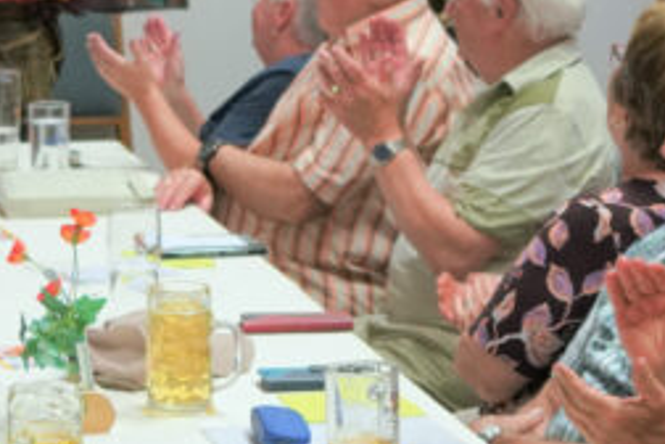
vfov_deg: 8.4
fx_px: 2992
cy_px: 61
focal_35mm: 162
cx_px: 354
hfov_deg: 12.7
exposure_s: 1/160
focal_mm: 34
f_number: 4
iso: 2000
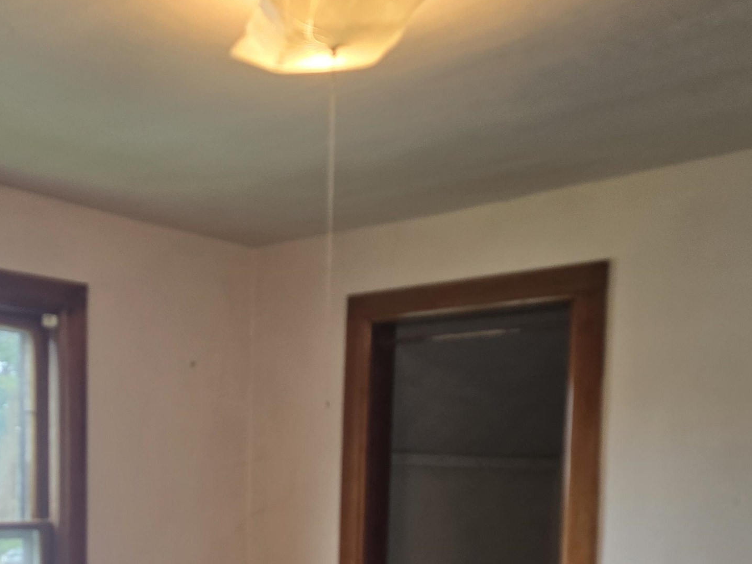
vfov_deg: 27.9
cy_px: 569
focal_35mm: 49
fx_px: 1064
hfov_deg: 38.3
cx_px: 222
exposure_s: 1/120
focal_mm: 6.3
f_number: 1.7
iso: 125
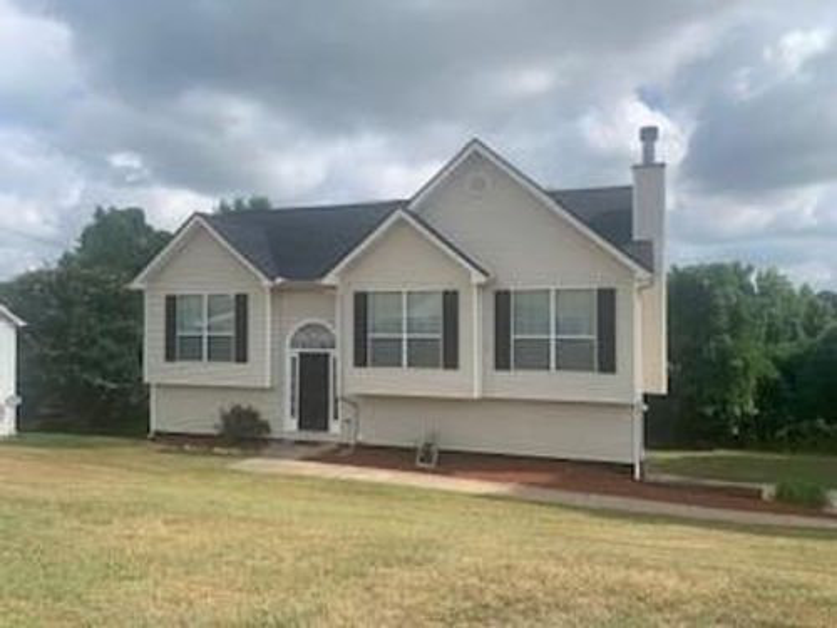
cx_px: 418
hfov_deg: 67.3
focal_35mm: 26
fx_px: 629
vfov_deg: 53.1
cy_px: 314
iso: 25
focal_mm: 4.25
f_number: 1.8
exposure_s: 1/2208
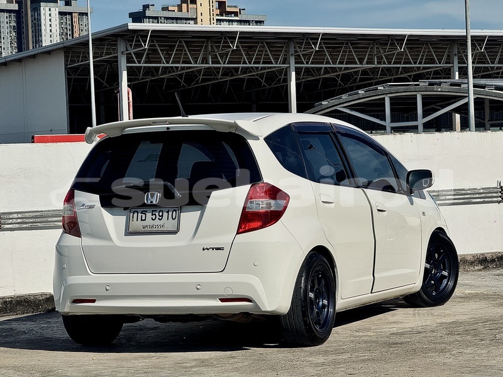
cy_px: 188
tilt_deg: +0.3
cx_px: 252
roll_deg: +2.2
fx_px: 1744
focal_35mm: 120
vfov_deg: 12.3
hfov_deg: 16.4
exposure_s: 1/3891
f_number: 2.8
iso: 50
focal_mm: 15.66
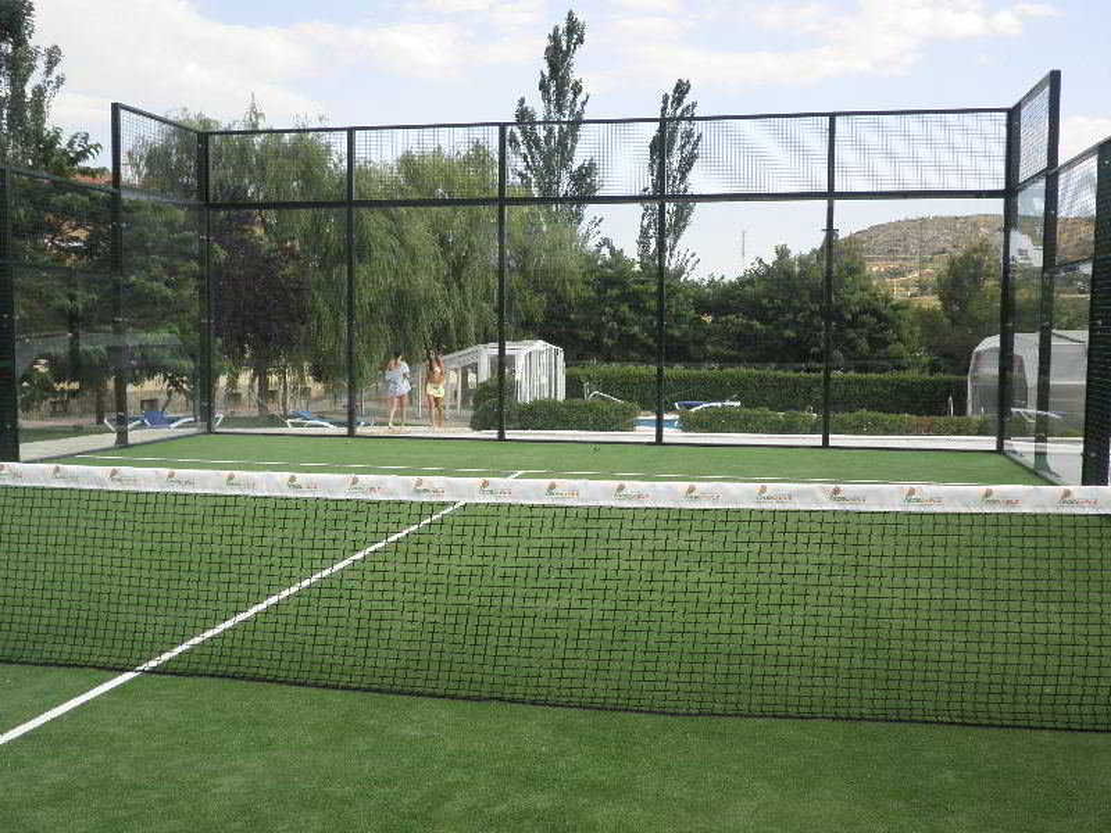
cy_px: 416
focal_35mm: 39
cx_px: 556
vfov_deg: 36.8
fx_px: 1252
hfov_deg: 47.9
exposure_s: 1/320
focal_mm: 7
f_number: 4
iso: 64
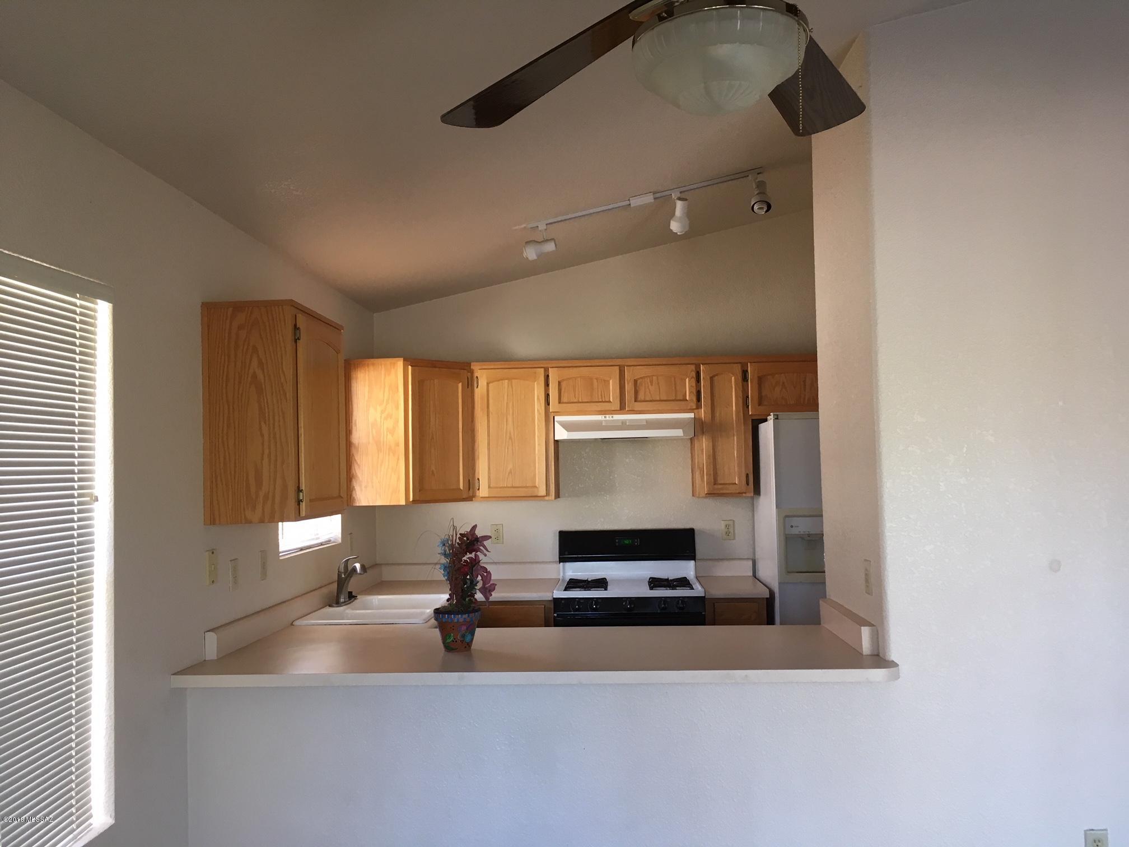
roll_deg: +1.9
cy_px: 424
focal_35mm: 29
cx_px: 564
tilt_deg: +1.8
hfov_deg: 61.7
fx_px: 946
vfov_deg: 48.2
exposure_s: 1/30
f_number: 2.2
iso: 50
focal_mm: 4.15
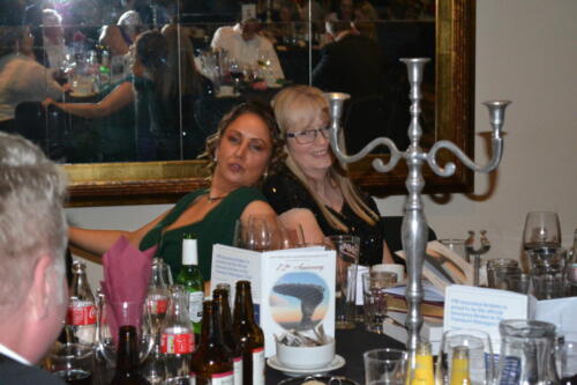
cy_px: 192
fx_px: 1322
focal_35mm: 82
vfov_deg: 16.5
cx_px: 288
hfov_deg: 24.6
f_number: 5.6
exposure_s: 1/60
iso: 3200
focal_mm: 55
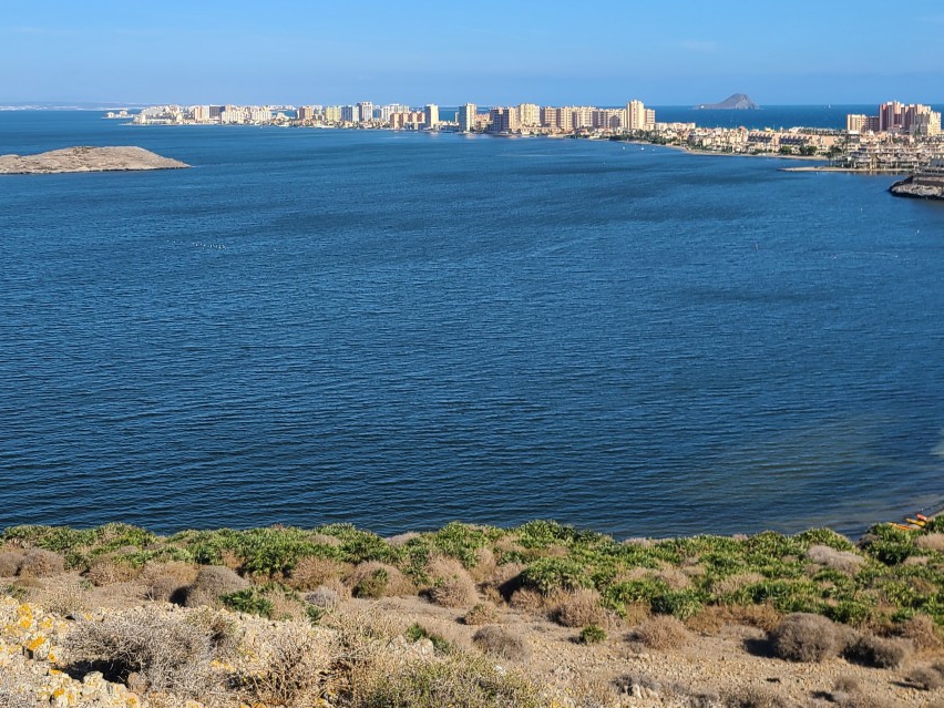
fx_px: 1309
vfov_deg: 29.7
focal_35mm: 48
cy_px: 162
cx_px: 485
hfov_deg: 39.7
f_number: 1.8
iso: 40
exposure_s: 1/2210
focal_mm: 5.4
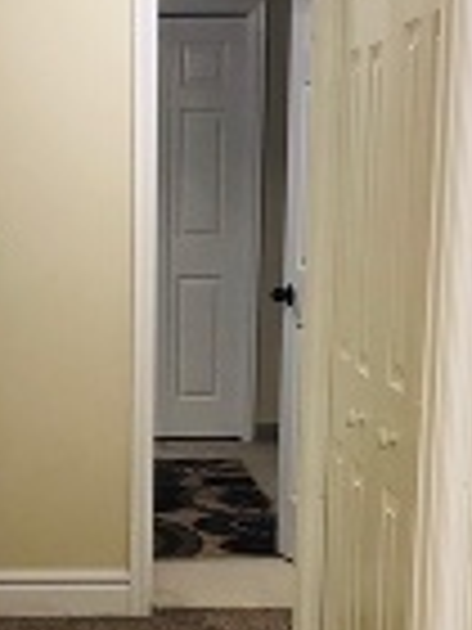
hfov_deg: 15.4
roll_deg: -0.2
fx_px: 1745
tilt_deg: -11.8
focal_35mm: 96
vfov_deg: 20.1
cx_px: 148
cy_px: 544
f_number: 1.8
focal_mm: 3.99
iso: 40
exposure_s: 1/24
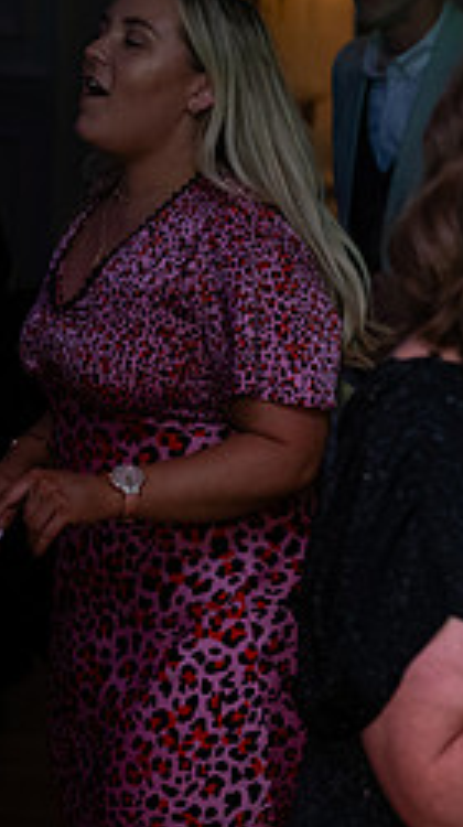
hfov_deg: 8.0
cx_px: 873
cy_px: 309
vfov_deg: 14.7
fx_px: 3197
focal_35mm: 146
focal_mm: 60
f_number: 3.5
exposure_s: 1/160
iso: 640
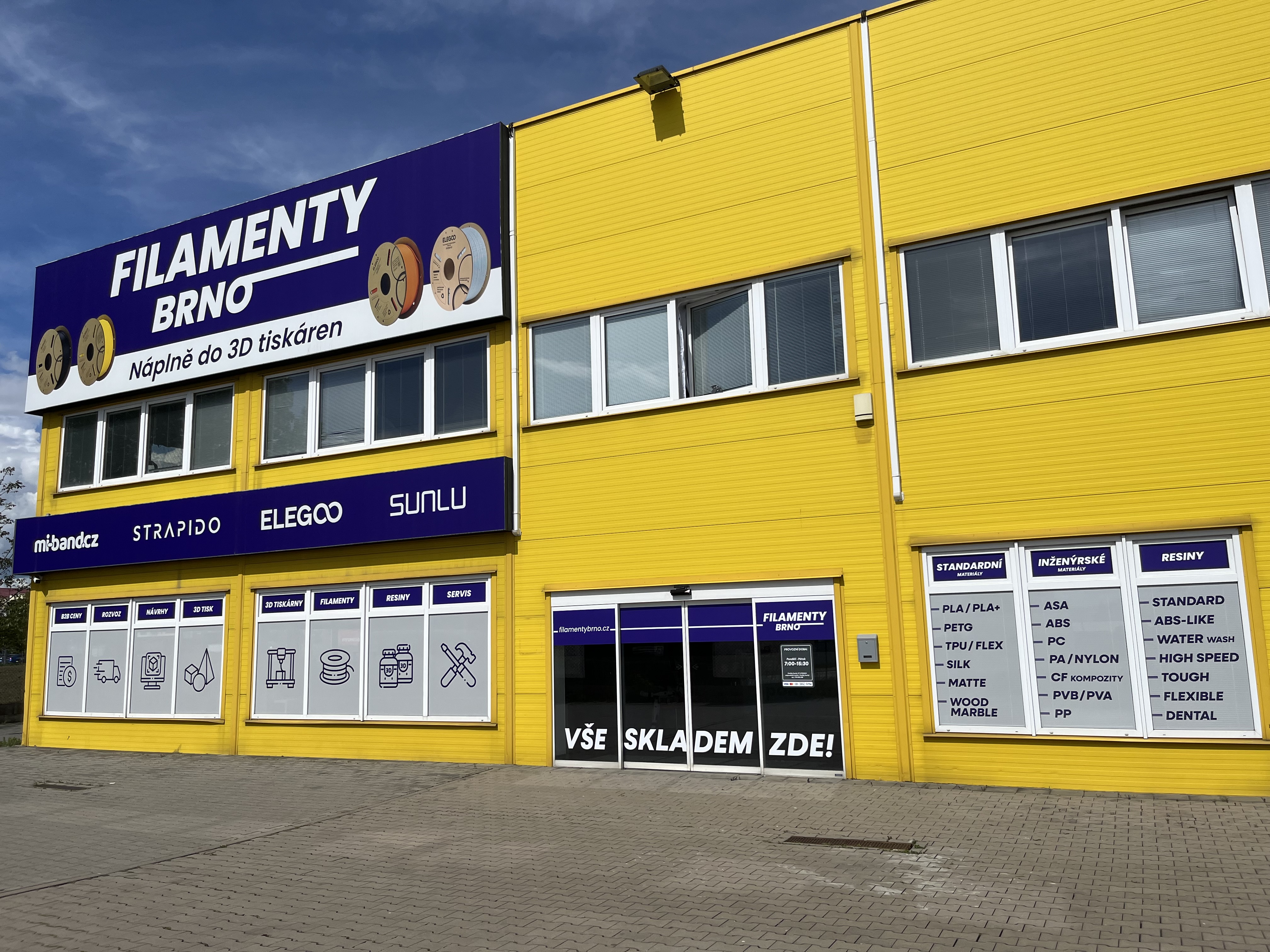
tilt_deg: +8.5
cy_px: 476
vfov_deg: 53.1
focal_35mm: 26
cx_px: 635
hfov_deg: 67.3
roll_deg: +1.9
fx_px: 954
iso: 50
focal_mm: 5.1
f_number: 1.6
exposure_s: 1/9901
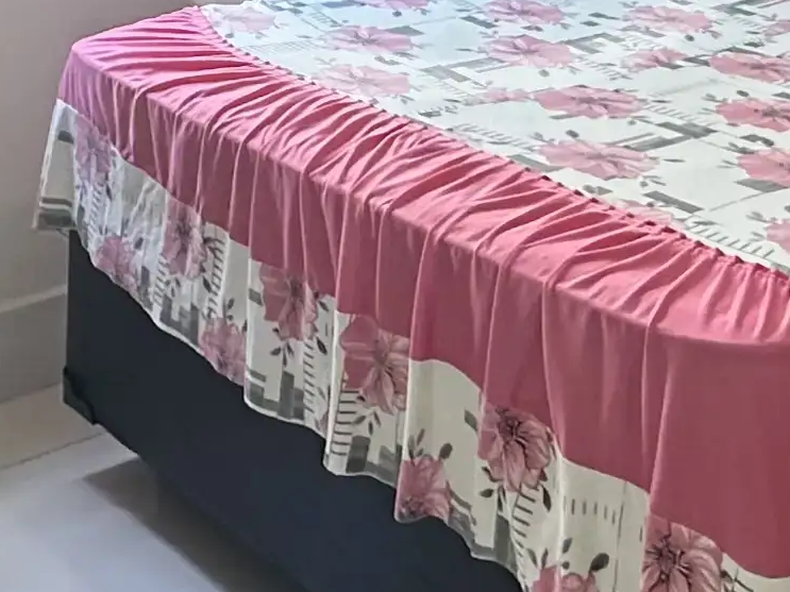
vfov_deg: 17.3
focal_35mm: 76
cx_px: 465
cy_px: -320
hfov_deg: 25.6
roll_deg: +0.5
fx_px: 1734
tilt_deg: -4.5
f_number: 2.2
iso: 320
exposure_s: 1/120
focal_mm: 2.22
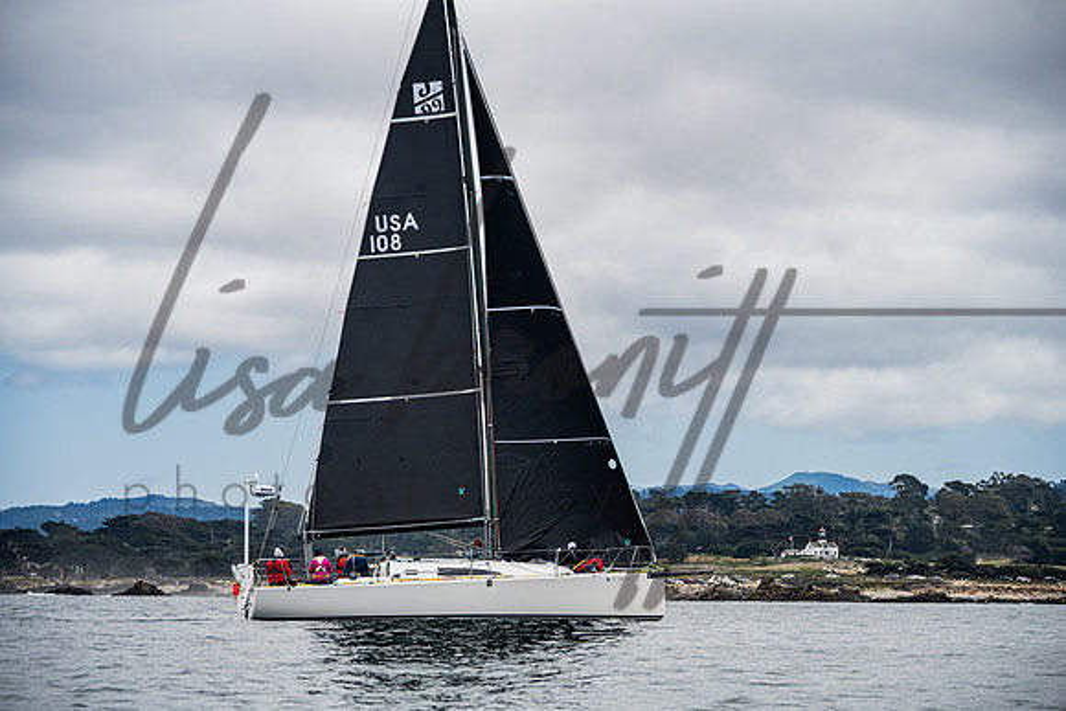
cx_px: 533
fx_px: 4294
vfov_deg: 9.5
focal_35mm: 145
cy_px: 356
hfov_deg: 14.2
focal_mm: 145
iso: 640
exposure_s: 1/2500
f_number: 7.1
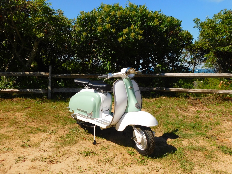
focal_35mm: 30
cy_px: 87
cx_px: 116
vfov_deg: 46.8
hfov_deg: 60.0
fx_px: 201
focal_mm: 5.3
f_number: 6.4
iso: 125
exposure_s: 1/400
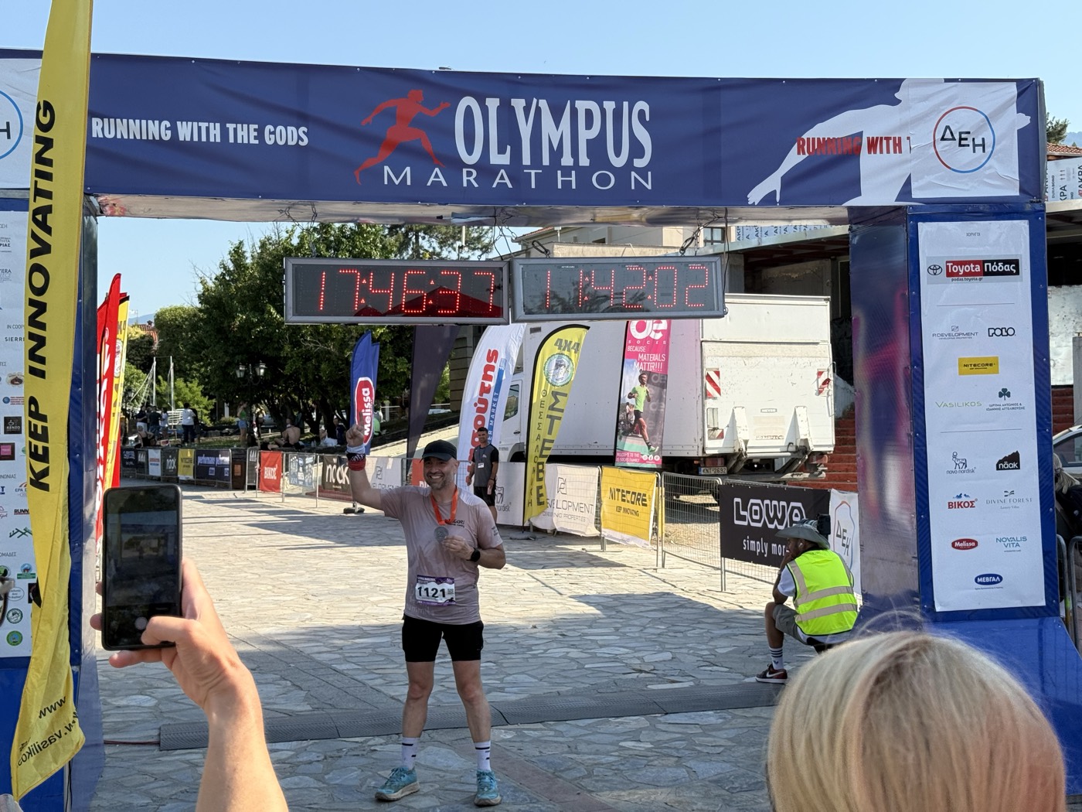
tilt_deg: +1.0
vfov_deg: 30.3
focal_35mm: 48
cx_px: 541
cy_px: 406
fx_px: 1500
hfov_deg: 39.7
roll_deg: +0.5
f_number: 1.78
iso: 64
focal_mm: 6.76
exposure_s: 1/2667
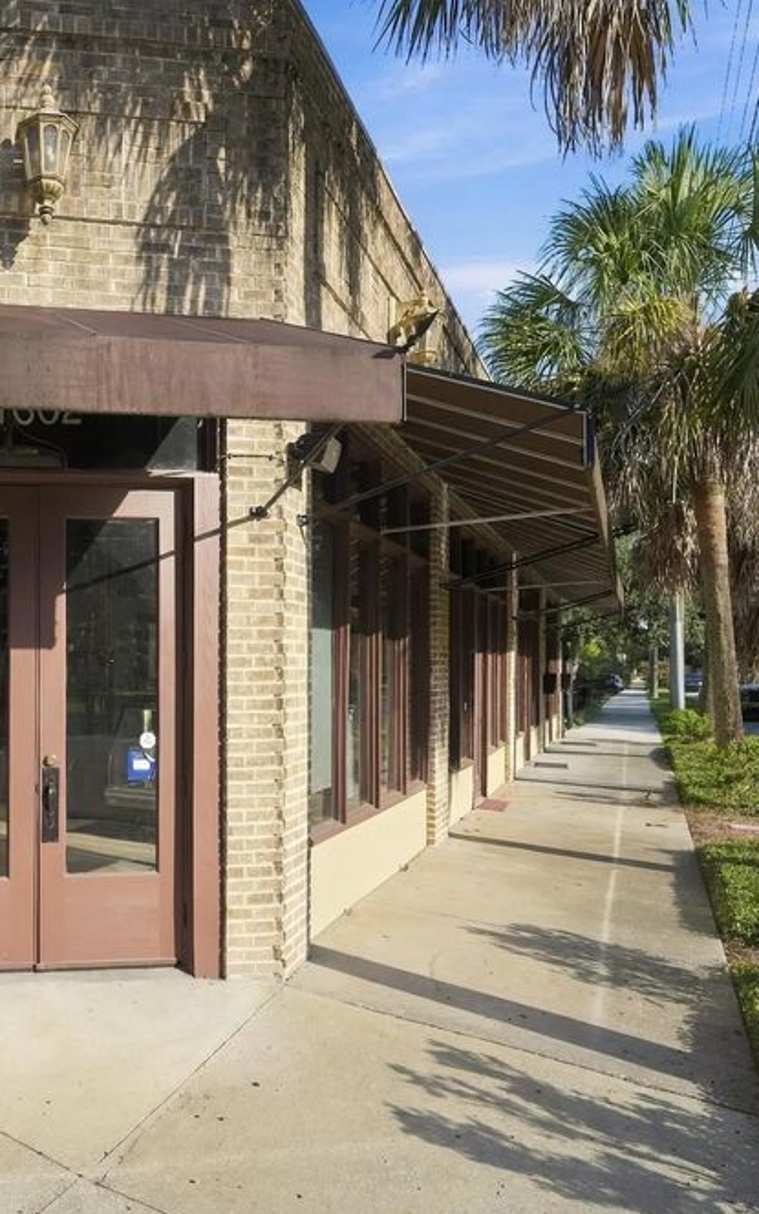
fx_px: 728
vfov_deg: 79.7
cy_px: 604
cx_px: -4
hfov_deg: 46.0
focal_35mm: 22
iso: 640
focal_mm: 14
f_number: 6.3
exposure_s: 1/2000
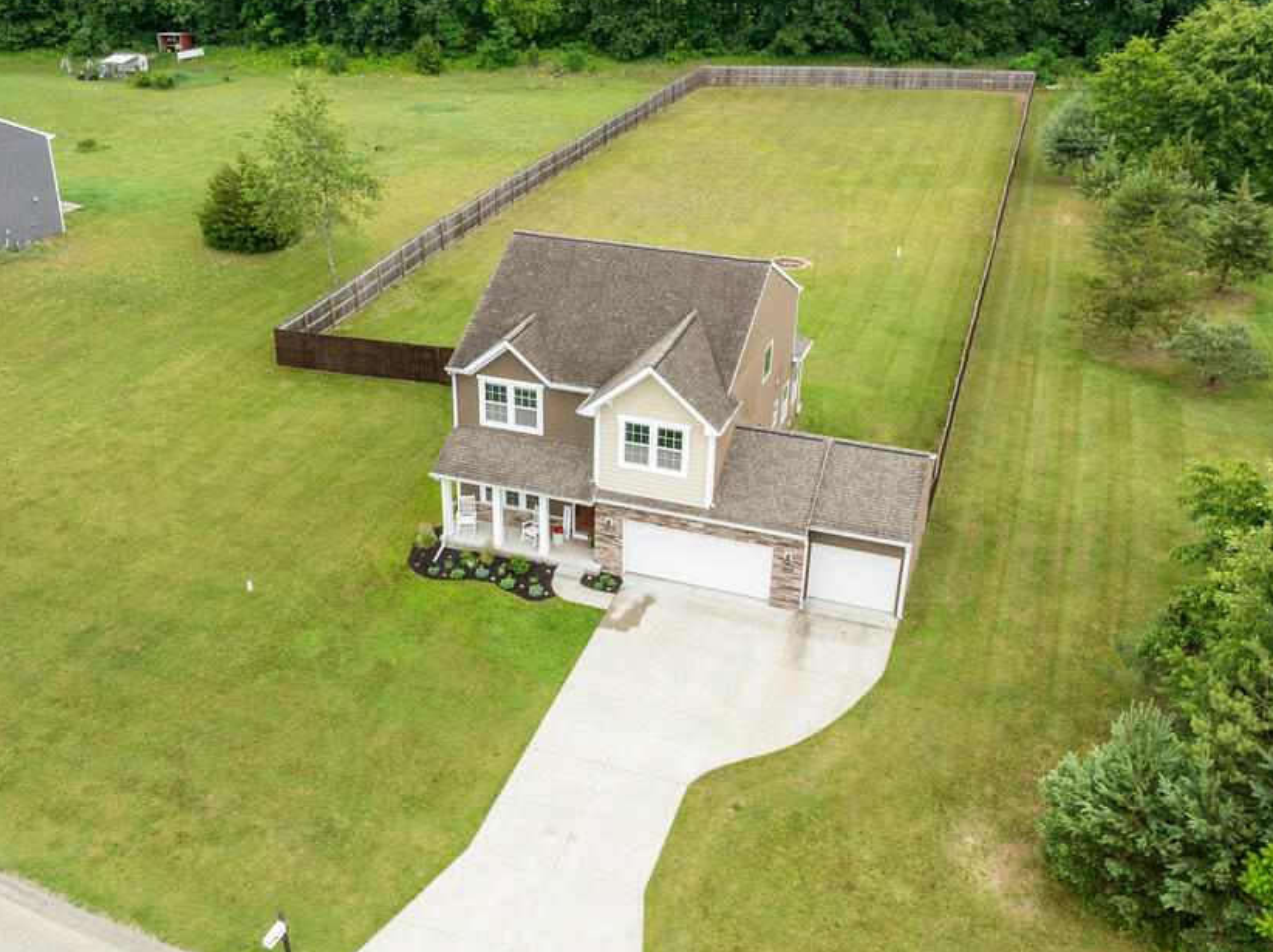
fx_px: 1286
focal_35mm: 35
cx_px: 575
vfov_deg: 40.6
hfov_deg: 52.6
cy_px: 450
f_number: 2.8
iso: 370
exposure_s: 1/640
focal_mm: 12.29
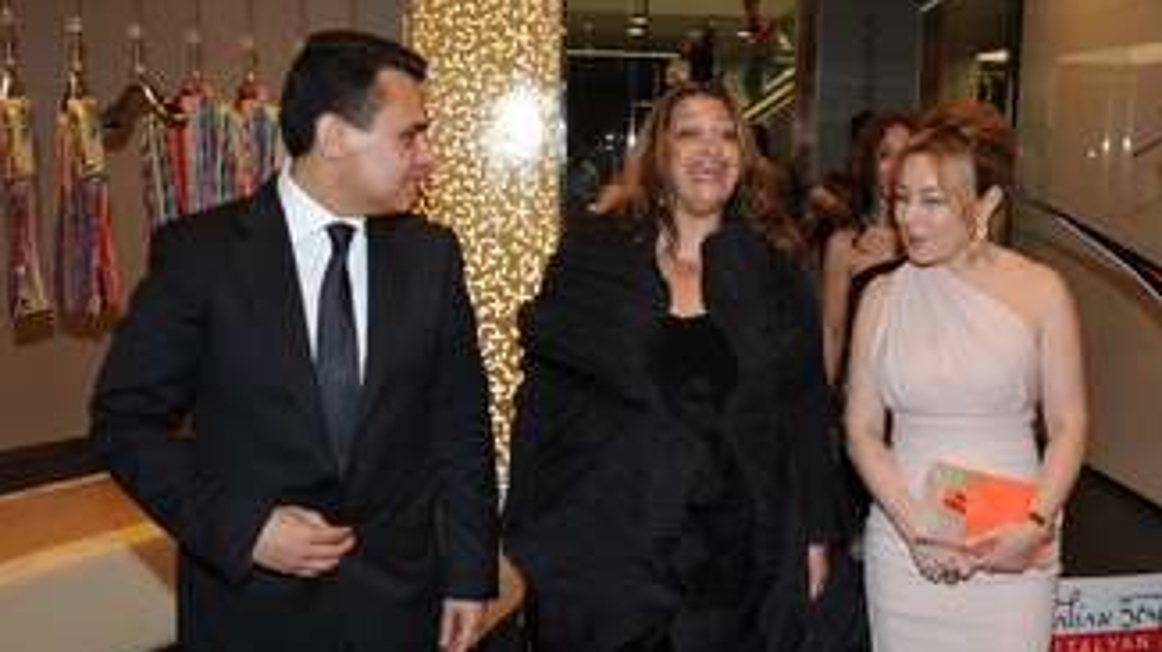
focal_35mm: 37
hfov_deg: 53.8
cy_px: 383
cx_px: 681
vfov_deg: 31.9
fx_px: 1139
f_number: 5.6
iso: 400
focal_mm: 24
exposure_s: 1/60
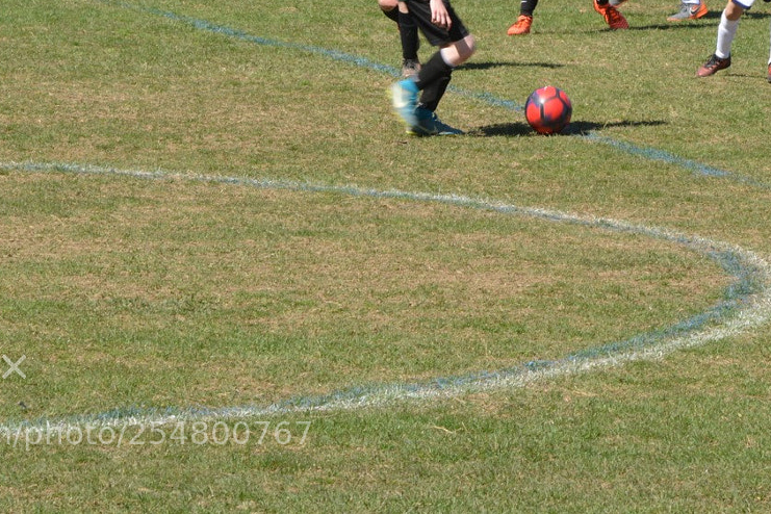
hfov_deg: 5.6
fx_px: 7859
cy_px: -40
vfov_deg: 3.7
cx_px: 600
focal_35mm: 367
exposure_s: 1/160
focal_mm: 170
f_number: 22
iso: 800
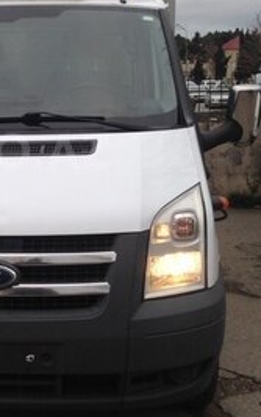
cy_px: 151
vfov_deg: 31.4
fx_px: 739
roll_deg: -0.8
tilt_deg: -4.1
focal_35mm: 65
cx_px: -11
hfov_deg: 19.3
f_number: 2.4
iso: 50
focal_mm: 4.12
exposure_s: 1/215
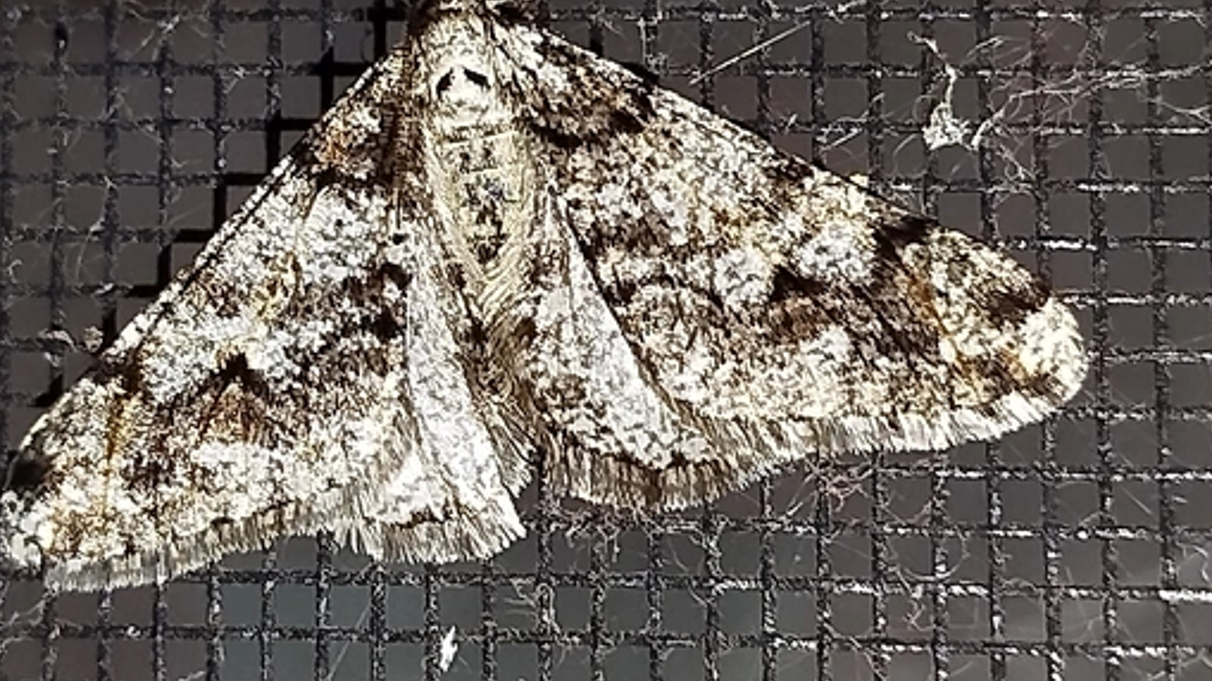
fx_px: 3695
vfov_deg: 10.5
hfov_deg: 18.6
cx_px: 519
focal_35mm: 115
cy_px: 302
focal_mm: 5.31
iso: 200
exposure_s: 1/50
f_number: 1.7
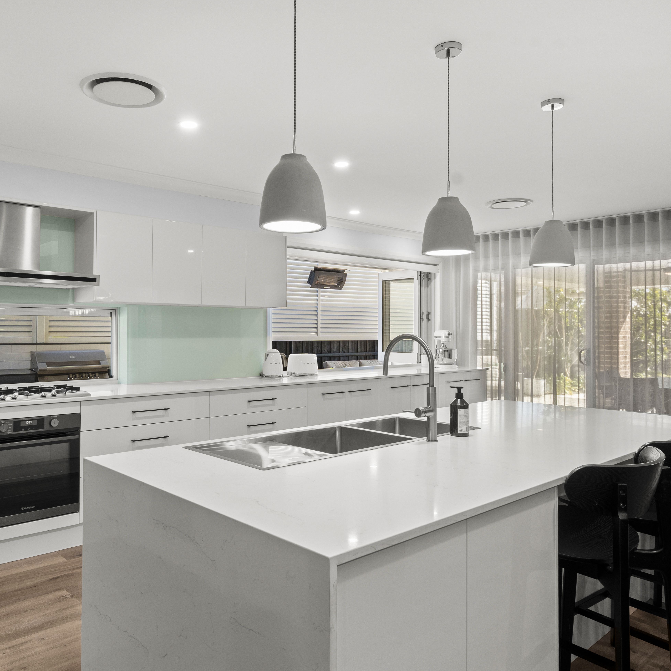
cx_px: 283
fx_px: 570
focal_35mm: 26
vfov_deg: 60.9
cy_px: 346
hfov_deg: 60.6
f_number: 8
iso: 400
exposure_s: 1/6
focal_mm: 17
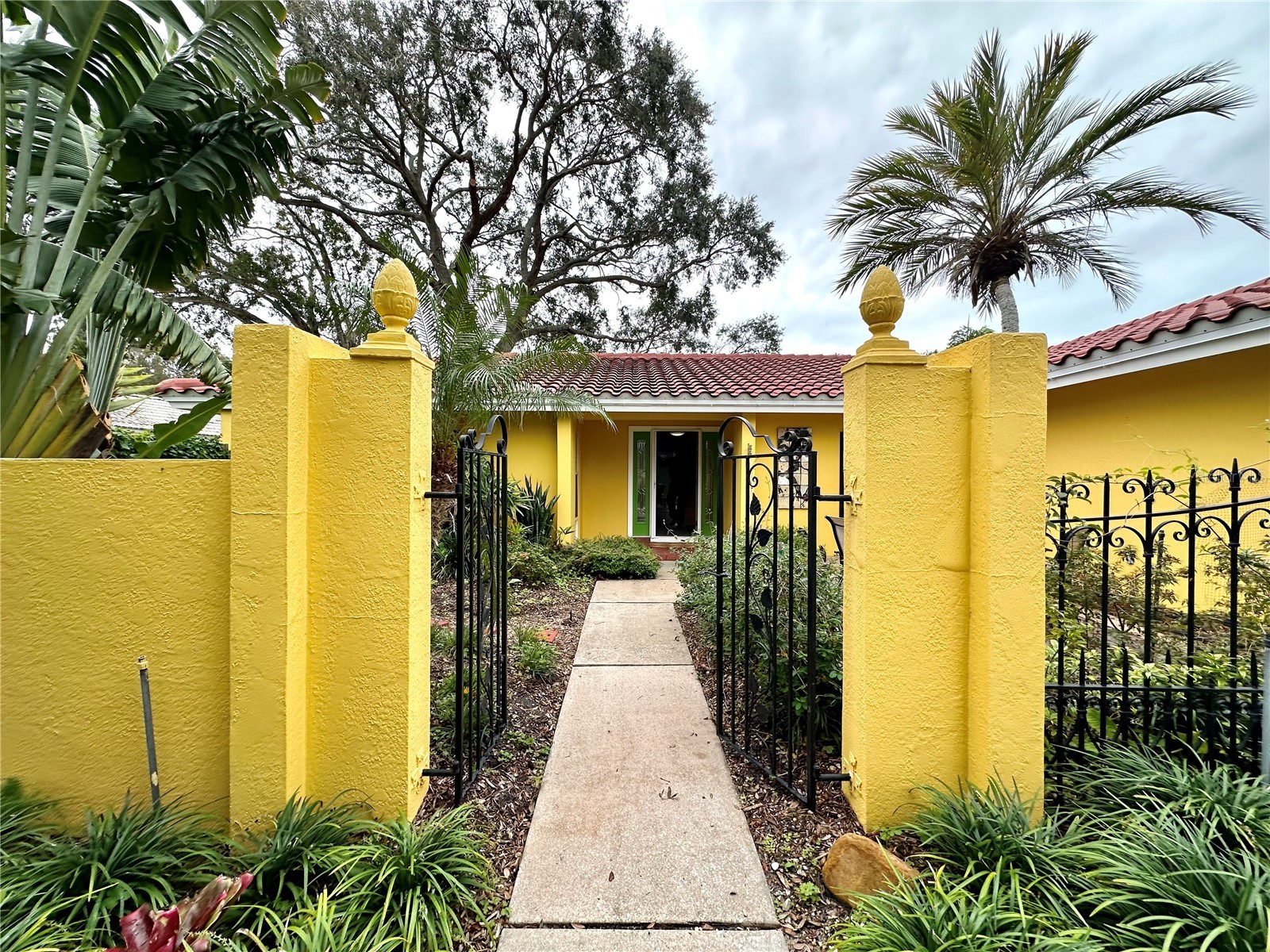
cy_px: 476
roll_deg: -1.0
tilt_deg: -0.1
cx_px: 635
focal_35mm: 14
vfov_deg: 85.7
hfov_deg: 102.1
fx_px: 514
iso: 40
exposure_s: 1/180
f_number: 2.2
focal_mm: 2.22
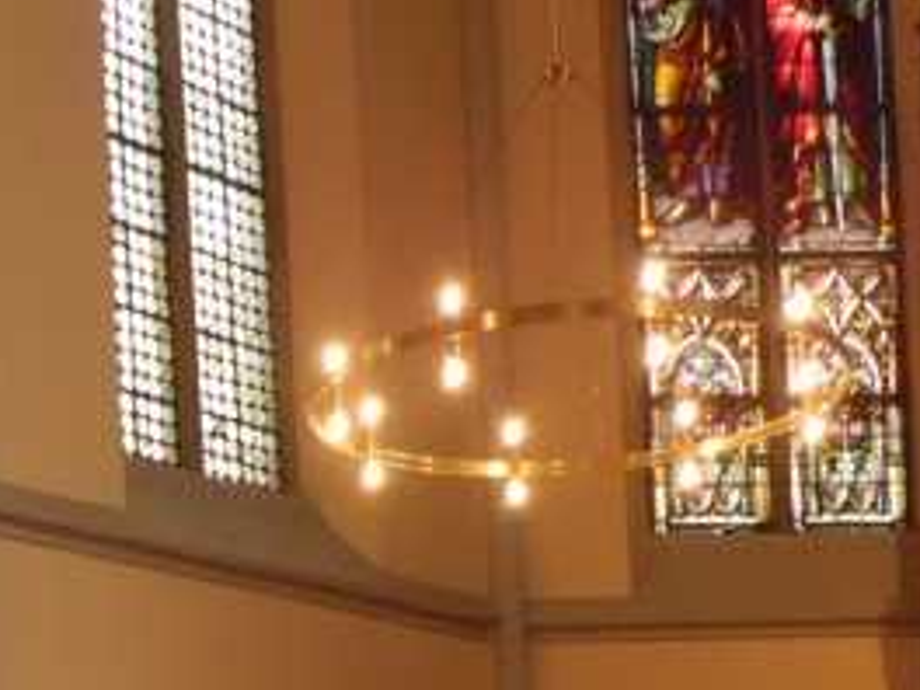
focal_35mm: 101
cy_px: 1279
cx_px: 209
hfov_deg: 19.3
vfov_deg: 13.1
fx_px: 2684
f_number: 2.8
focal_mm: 4.7
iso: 400
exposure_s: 1/60
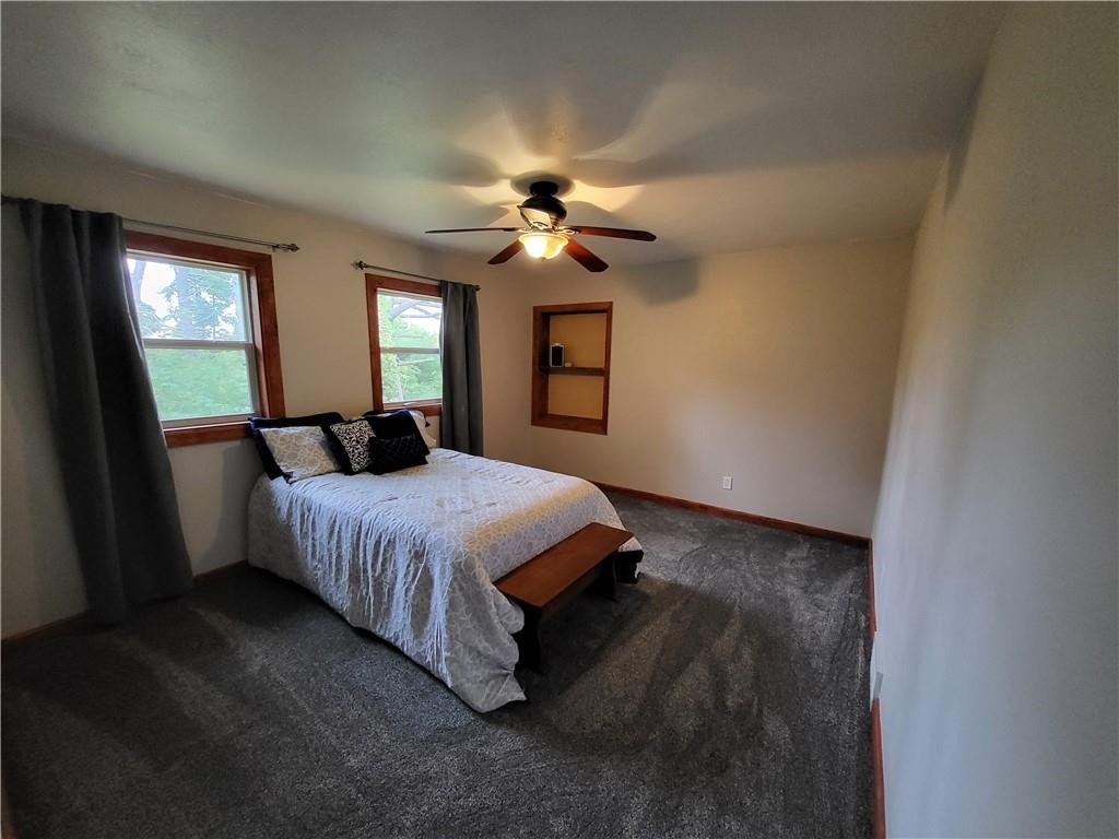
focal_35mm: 13
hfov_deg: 106.2
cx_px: 560
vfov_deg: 89.9
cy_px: 420
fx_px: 420
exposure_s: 1/30
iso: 640
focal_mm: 1.74
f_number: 2.2
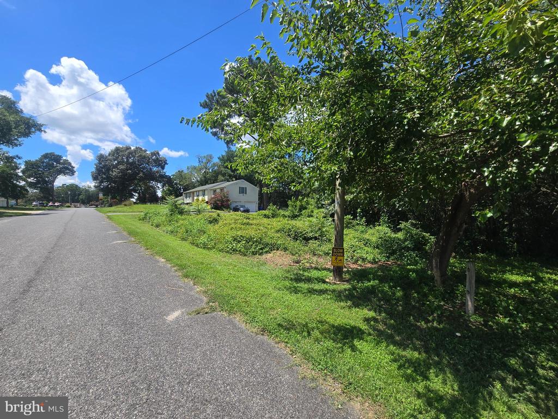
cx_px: 279
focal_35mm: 13
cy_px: 210
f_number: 2.2
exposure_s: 1/1677
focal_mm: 2.2
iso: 50
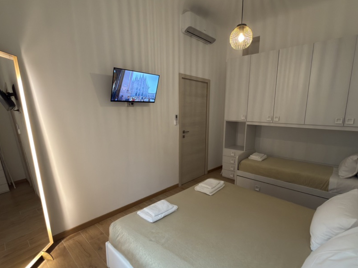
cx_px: 184
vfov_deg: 71.5
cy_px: 141
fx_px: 186
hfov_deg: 87.7
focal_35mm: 18
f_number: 2.2
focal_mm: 2.22
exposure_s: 1/25
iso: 125
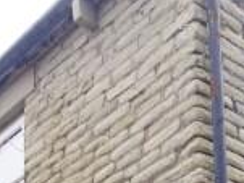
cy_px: 446
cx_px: 257
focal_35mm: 98
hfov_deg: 19.3
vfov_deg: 12.0
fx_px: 690
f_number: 5
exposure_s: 1/60
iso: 250
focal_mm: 10
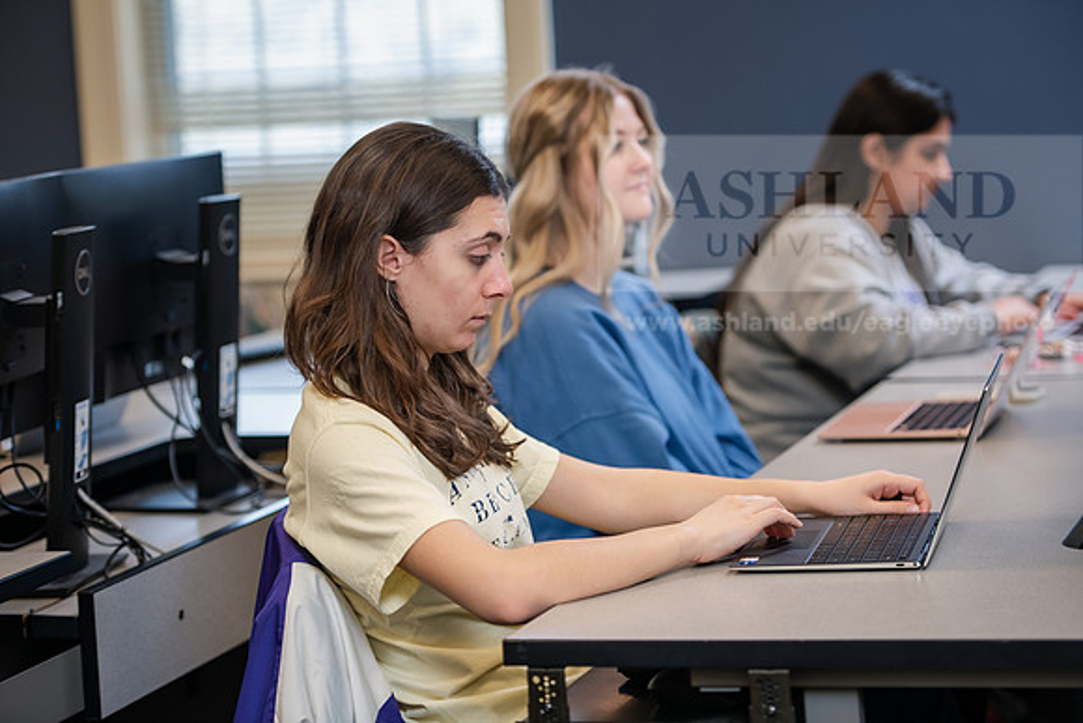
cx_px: 542
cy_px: 362
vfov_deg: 13.7
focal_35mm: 100
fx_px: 3009
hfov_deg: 20.4
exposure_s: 1/200
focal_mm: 100
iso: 640
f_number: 3.2
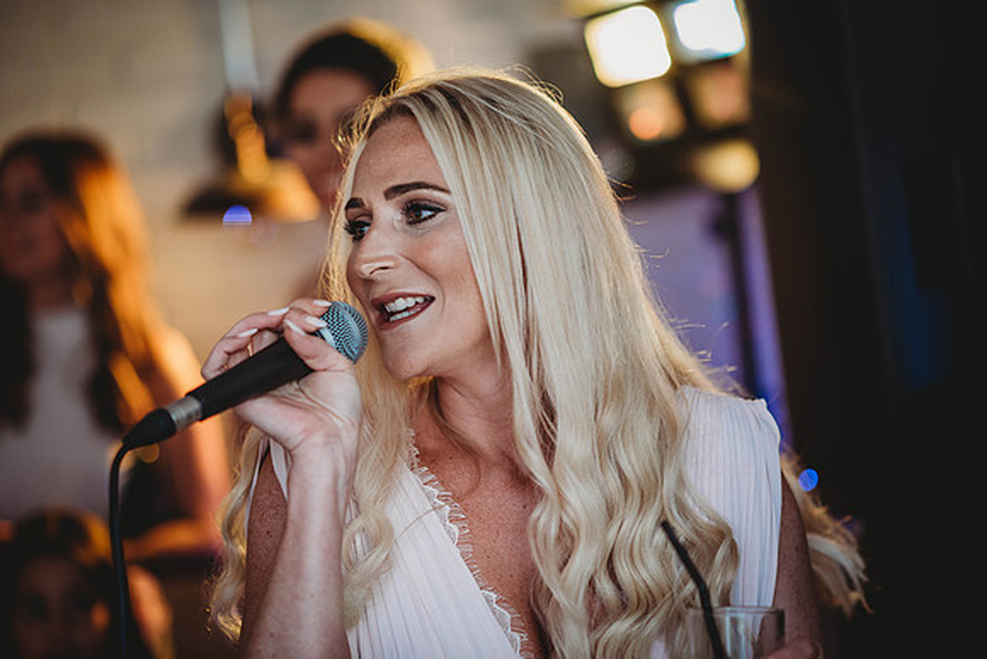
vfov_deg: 16.1
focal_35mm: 85
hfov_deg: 23.9
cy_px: 330
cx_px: 494
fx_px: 2331
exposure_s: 1/200
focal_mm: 85
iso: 720
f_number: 2
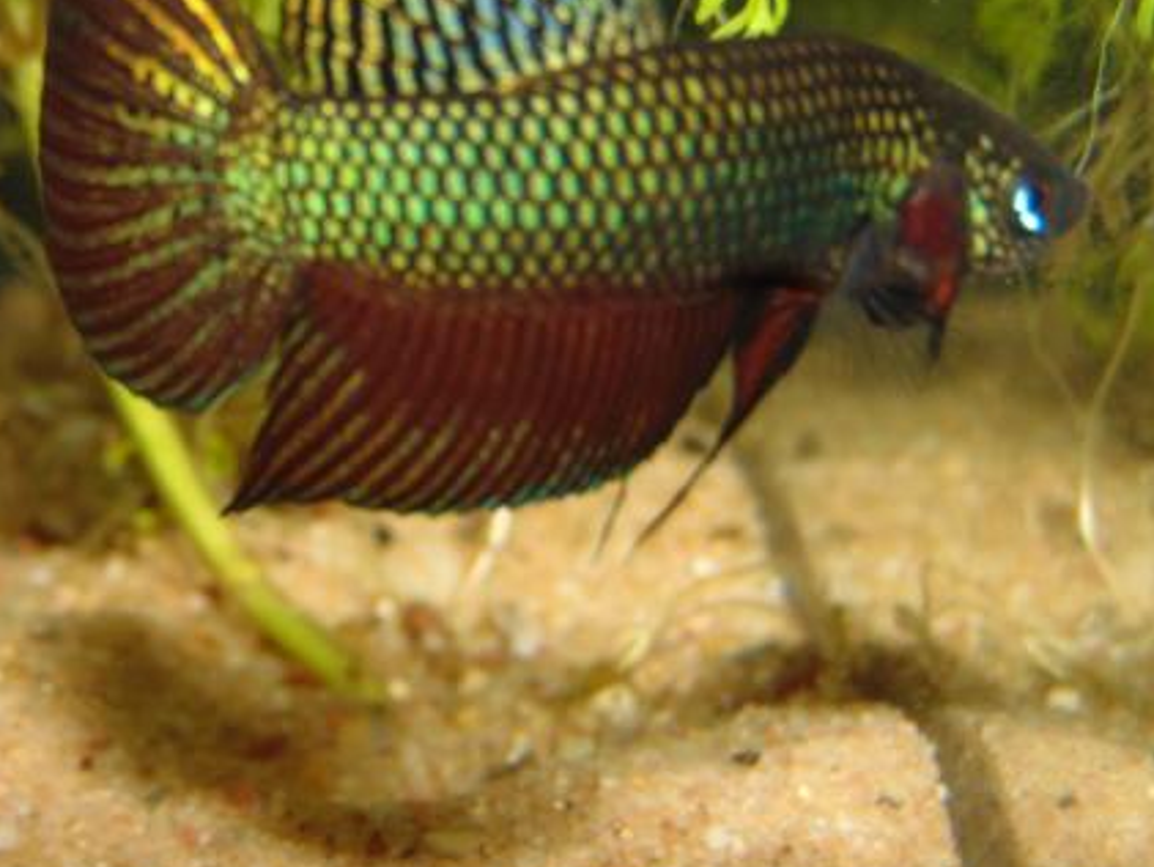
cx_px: 282
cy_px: 464
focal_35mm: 76
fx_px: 2534
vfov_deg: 19.4
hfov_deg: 25.3
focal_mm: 9
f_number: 3.5
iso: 80
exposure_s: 1/60
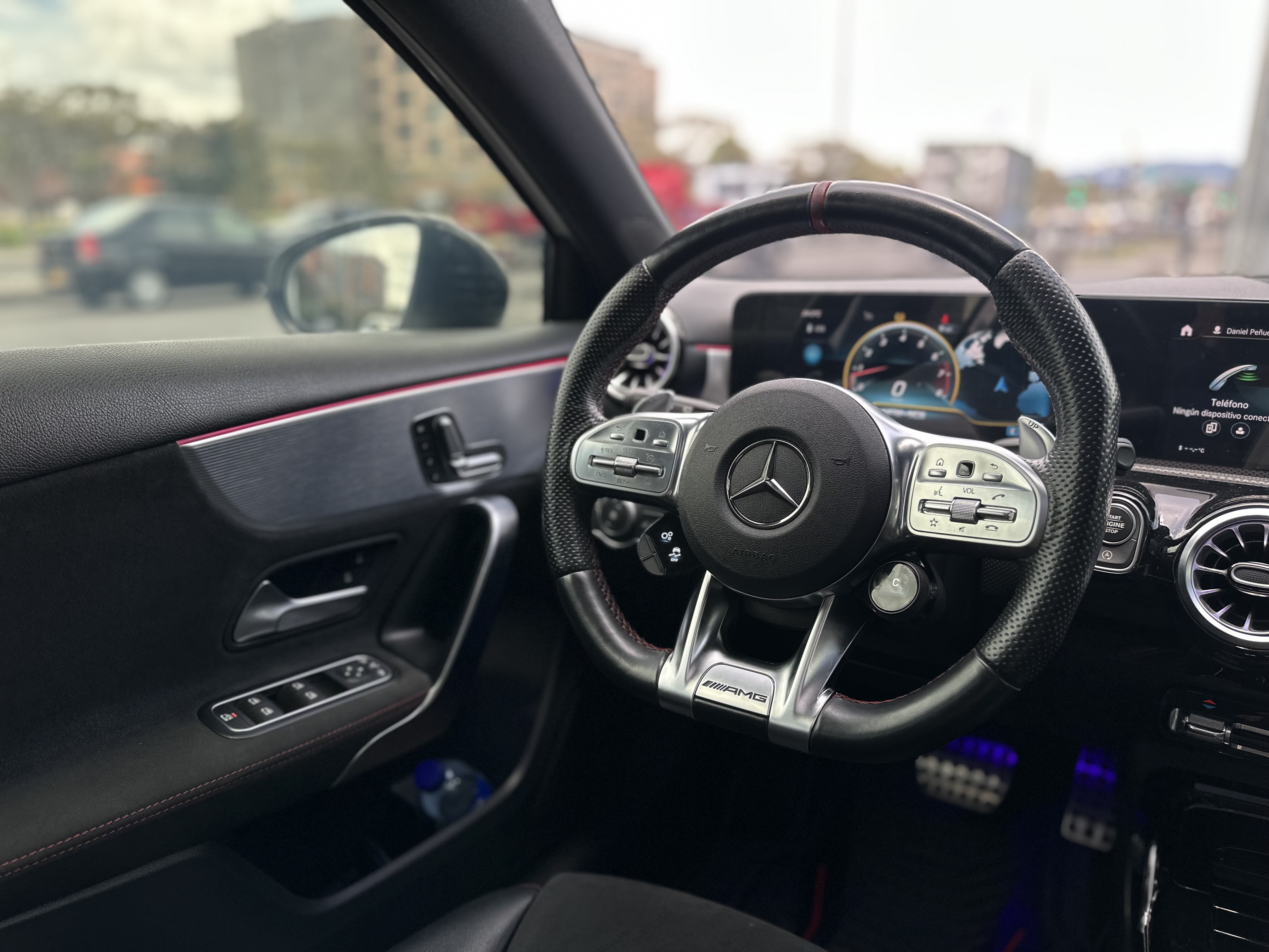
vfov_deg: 56.8
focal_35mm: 24
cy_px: 476
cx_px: 634
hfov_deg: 71.6
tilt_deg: -16.1
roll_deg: -0.2
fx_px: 880
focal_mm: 6.86
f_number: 1.78
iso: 100
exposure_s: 1/114
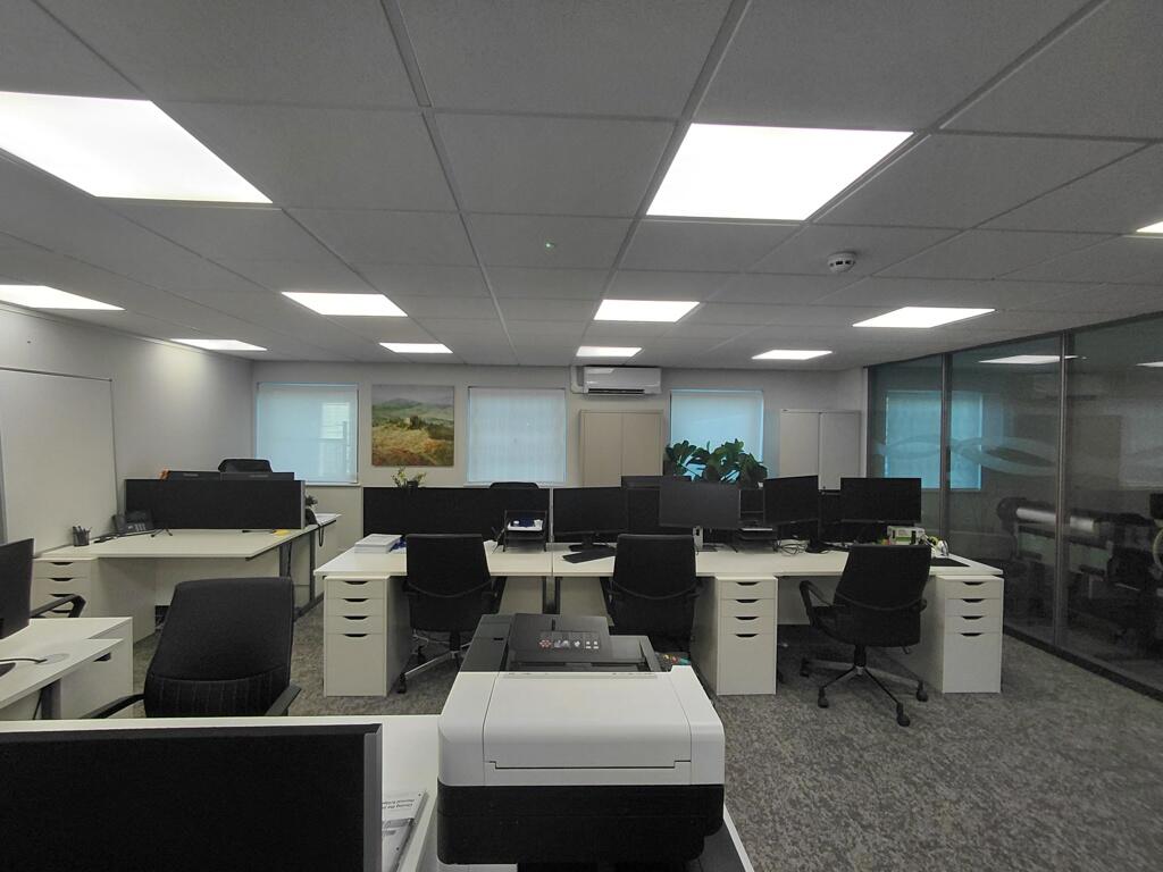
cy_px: 436
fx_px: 538
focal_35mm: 16
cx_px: 582
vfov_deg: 78.1
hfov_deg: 94.5
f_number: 2.2
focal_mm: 1.64
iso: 40
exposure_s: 1/60
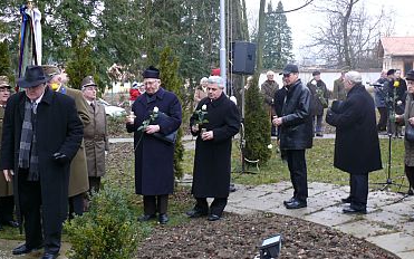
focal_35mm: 45
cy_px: 97
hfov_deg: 44.4
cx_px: 210
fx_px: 508
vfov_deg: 28.5
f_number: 2.8
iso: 100
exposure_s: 1/50
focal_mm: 7.4
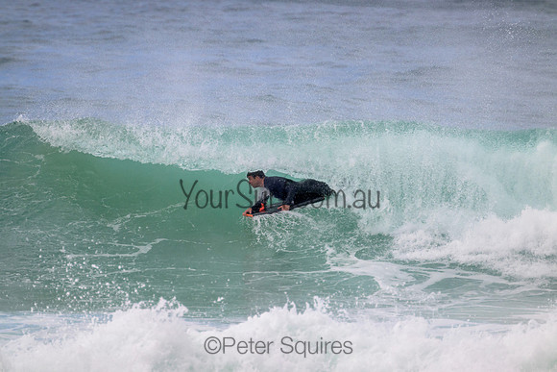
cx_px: 278
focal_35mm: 800
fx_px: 12380
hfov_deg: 2.6
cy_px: 186
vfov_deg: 1.7
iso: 1000
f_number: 11
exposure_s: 1/2000
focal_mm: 800
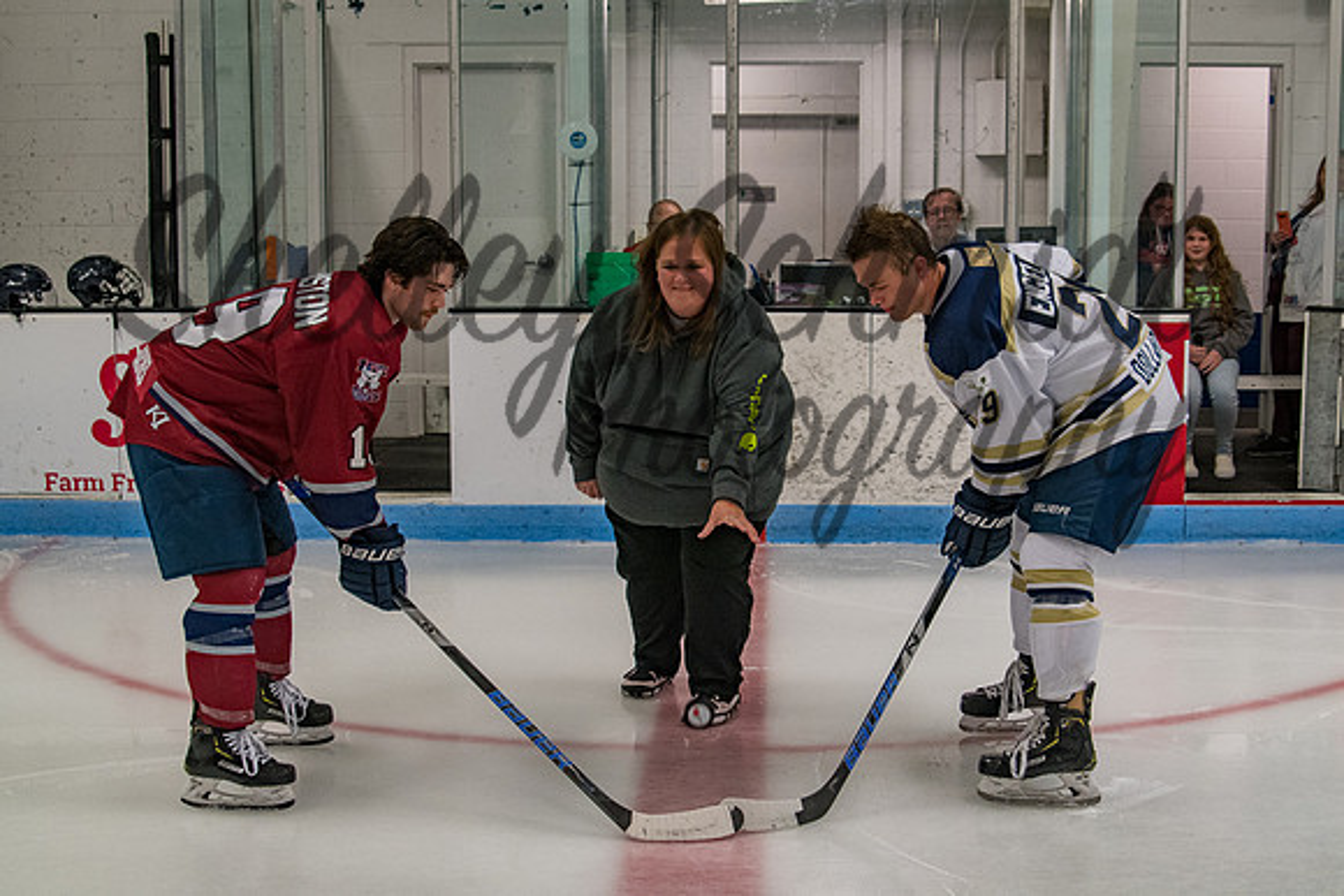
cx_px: 735
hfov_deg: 42.2
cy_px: 413
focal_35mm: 47
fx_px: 1740
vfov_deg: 28.9
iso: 1250
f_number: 4.5
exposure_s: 1/250
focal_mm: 28
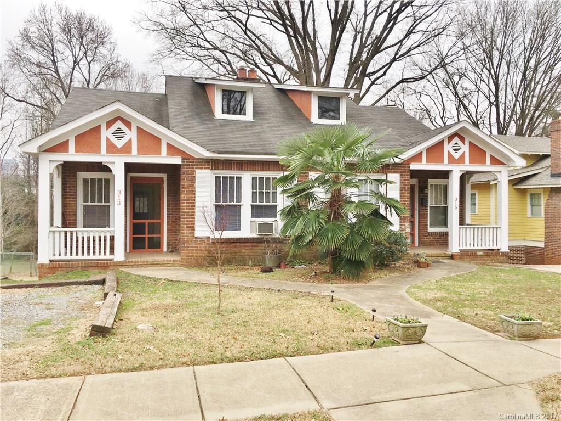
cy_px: 210
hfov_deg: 61.7
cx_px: 280
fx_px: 470
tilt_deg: -0.3
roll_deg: -0.6
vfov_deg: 48.2
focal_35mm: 29
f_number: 2.2
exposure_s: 1/444
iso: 25
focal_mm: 4.15
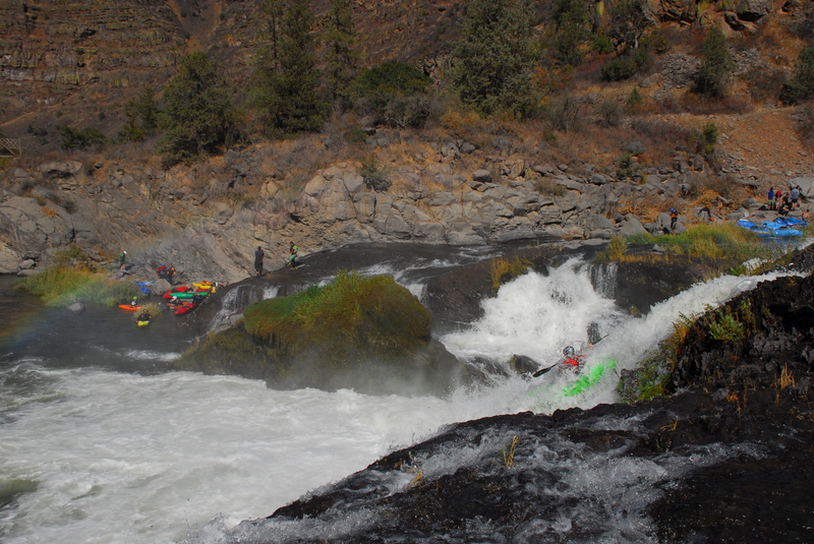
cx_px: 407
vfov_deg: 40.0
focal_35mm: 33
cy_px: 272
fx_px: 747
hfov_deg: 57.2
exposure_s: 1/1000
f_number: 6.3
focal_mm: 22
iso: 160
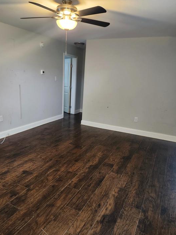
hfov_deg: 54.8
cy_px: 125
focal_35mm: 25
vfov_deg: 69.3
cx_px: 83
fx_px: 170
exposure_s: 1/40
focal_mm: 5.54
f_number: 1.8
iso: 500
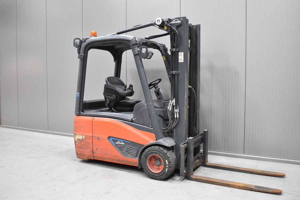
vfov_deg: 40.0
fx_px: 275
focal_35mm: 33
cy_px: 100
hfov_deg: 57.2
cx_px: 150
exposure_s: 1/30
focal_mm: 22
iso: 1600
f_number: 4.5
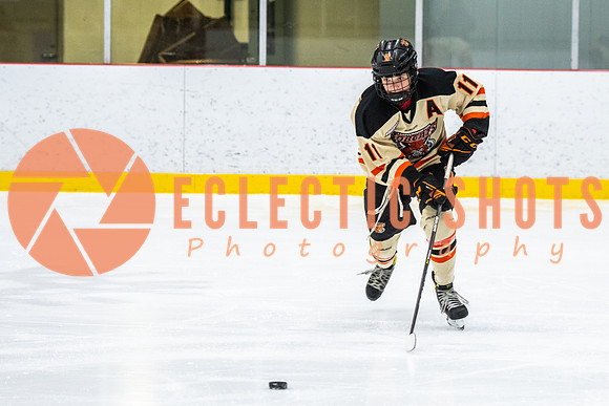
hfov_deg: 10.8
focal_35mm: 190
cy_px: 156
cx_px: 376
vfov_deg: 7.2
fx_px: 3211
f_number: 2.8
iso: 1400
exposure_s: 1/640
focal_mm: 102
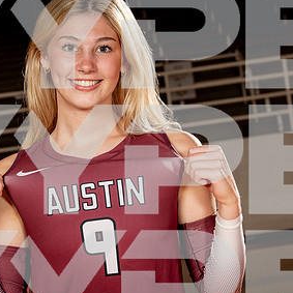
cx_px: 105
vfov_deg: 14.3
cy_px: 160
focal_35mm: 122
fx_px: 1168
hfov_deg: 14.3
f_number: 8
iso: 100
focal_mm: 70
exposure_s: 1/250
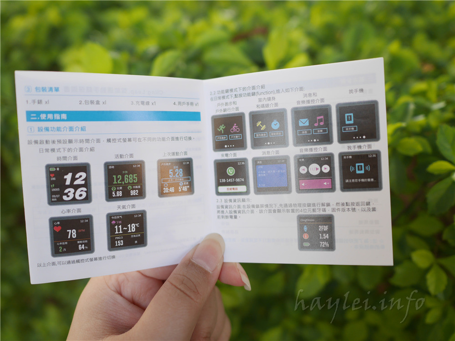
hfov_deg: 60.0
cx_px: 228
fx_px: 394
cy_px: 170
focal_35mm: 30
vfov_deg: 46.8
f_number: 2
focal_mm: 15
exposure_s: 1/160
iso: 200
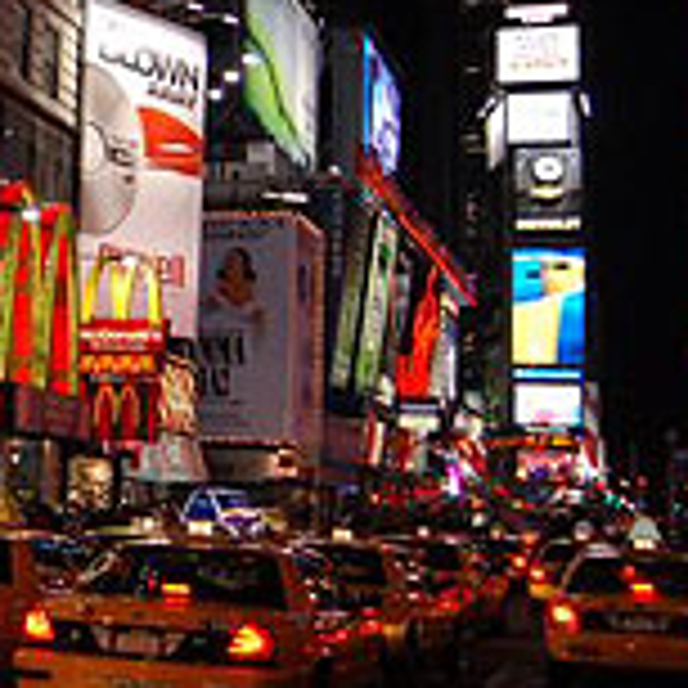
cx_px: -225
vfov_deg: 24.1
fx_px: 1602
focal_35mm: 71
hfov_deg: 21.7
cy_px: 220
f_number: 3.5
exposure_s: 1/125
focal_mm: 19
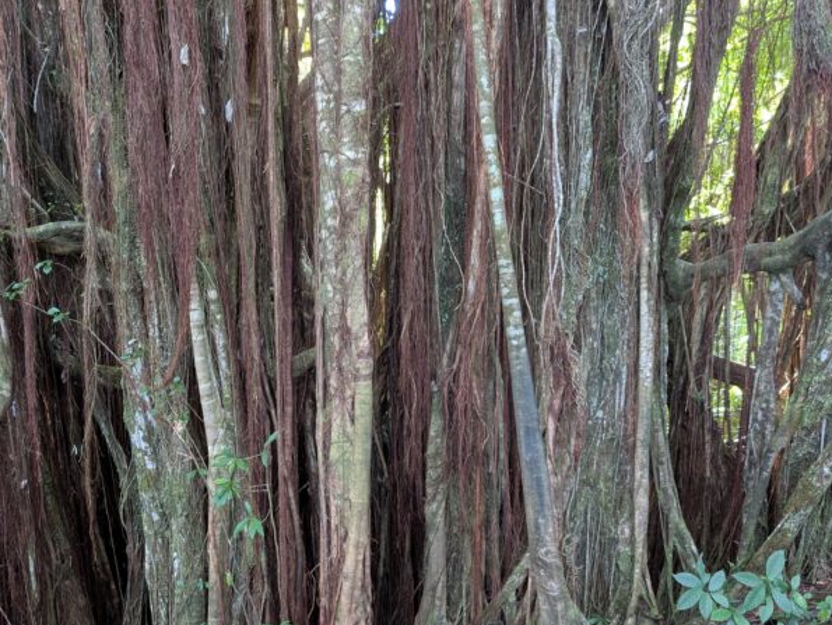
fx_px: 746
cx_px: 336
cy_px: 357
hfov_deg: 57.9
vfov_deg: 45.4
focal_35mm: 31
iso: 420
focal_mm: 6.9
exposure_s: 1/54.8
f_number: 1.68
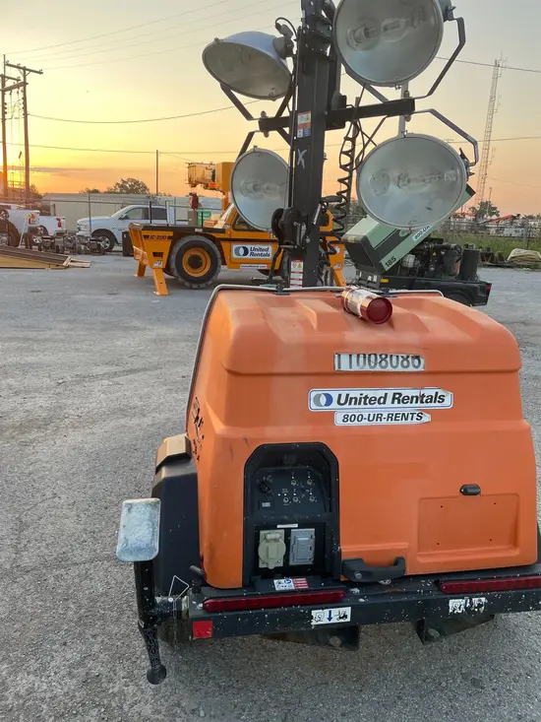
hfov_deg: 53.1
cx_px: 270
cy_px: 361
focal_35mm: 26
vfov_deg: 67.3
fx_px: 542
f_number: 1.6
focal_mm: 4.2
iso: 32
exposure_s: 1/234
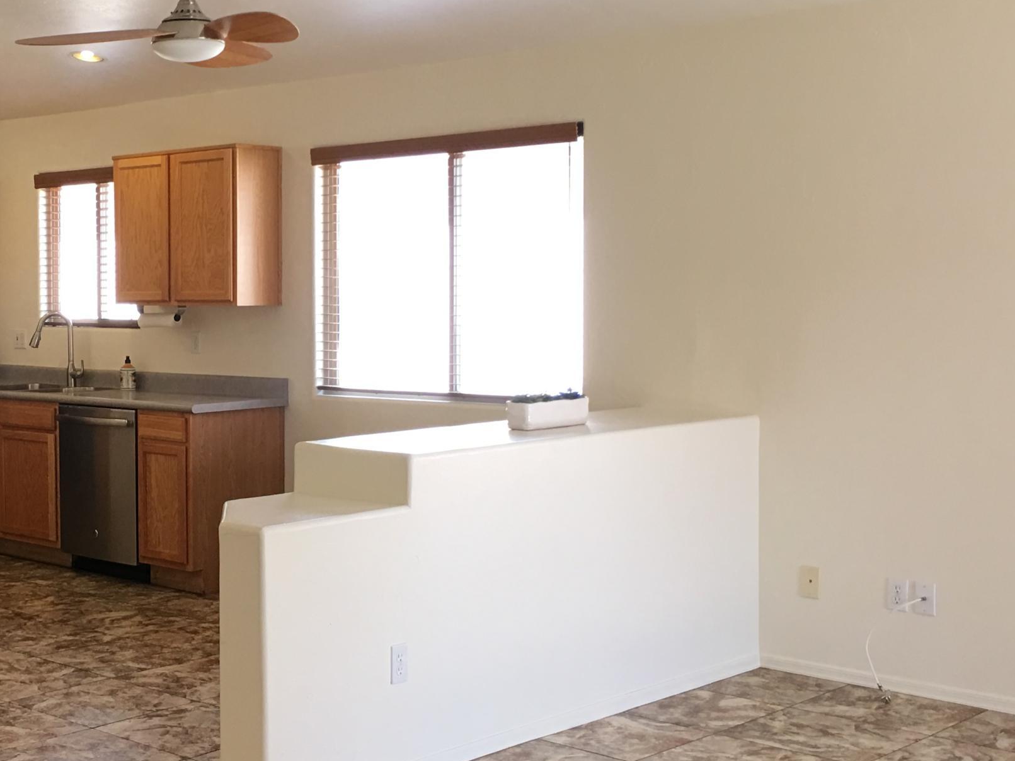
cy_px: 374
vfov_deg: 27.0
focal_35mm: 54
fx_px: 1583
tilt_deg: -1.5
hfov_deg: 34.4
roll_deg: +0.5
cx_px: 198
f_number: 2.2
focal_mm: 4.15
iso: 32
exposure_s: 1/30
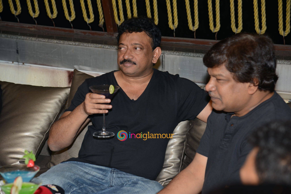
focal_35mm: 105
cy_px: 97
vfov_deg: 13.0
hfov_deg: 19.5
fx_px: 849
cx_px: 146
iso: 250
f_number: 5.6
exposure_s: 1/125
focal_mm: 105
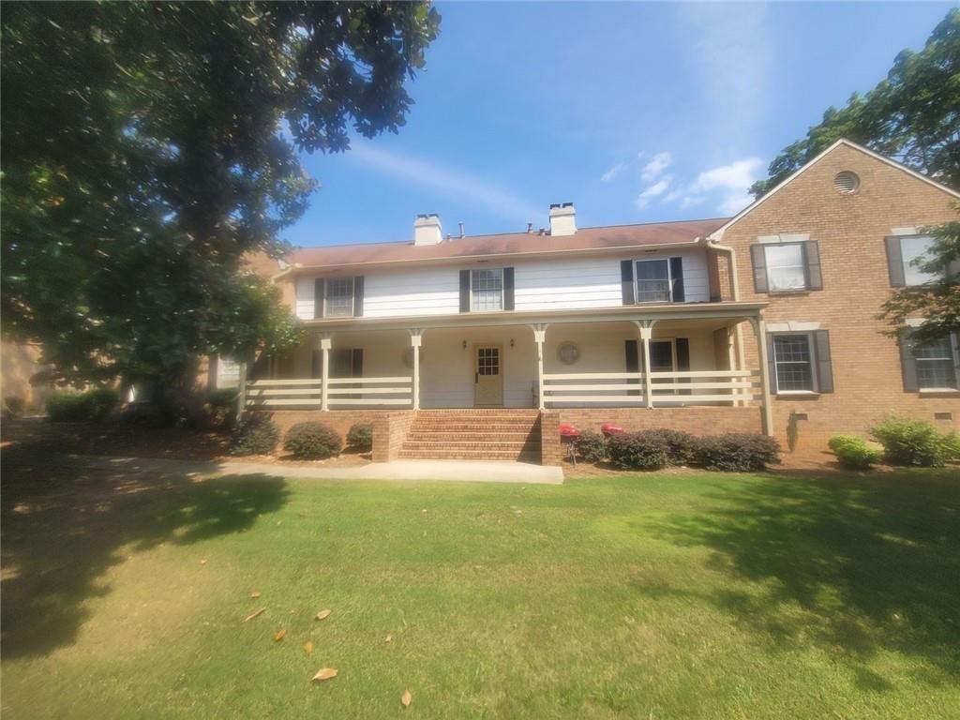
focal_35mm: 13
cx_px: 480
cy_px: 360
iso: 64
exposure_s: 1/1255
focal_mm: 2.2
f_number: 2.2
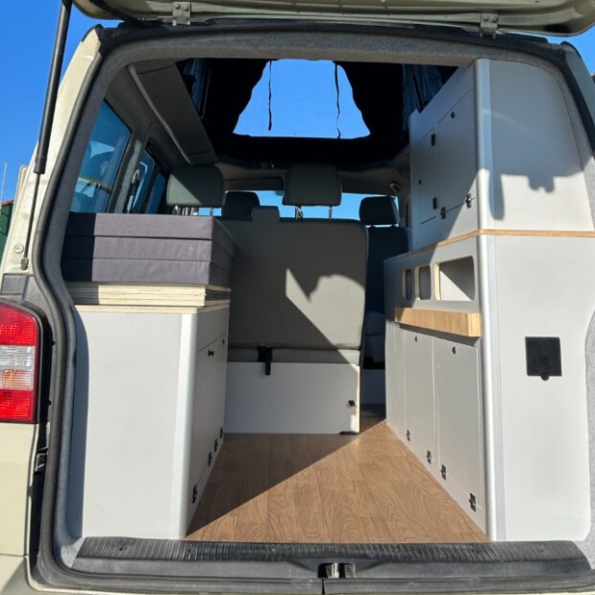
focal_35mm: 38
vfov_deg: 42.7
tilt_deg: +10.3
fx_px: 739
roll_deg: +0.2
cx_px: 307
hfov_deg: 43.9
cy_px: 159
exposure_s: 1/3165
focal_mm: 5.7
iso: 50
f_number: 1.5
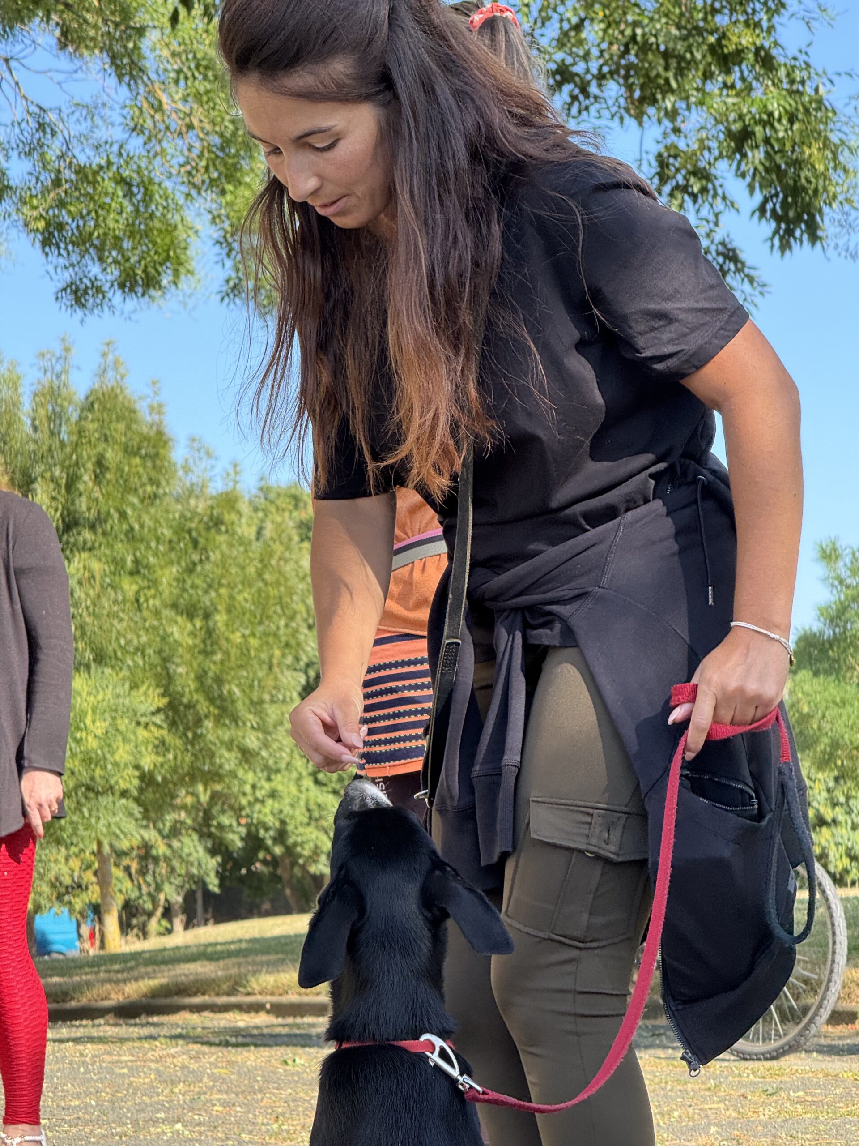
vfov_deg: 16.4
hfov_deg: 12.3
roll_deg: +0.4
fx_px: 3970
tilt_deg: +5.3
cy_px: 573
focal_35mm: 120
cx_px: 430
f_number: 2.8
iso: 50
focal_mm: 15.66
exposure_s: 1/213
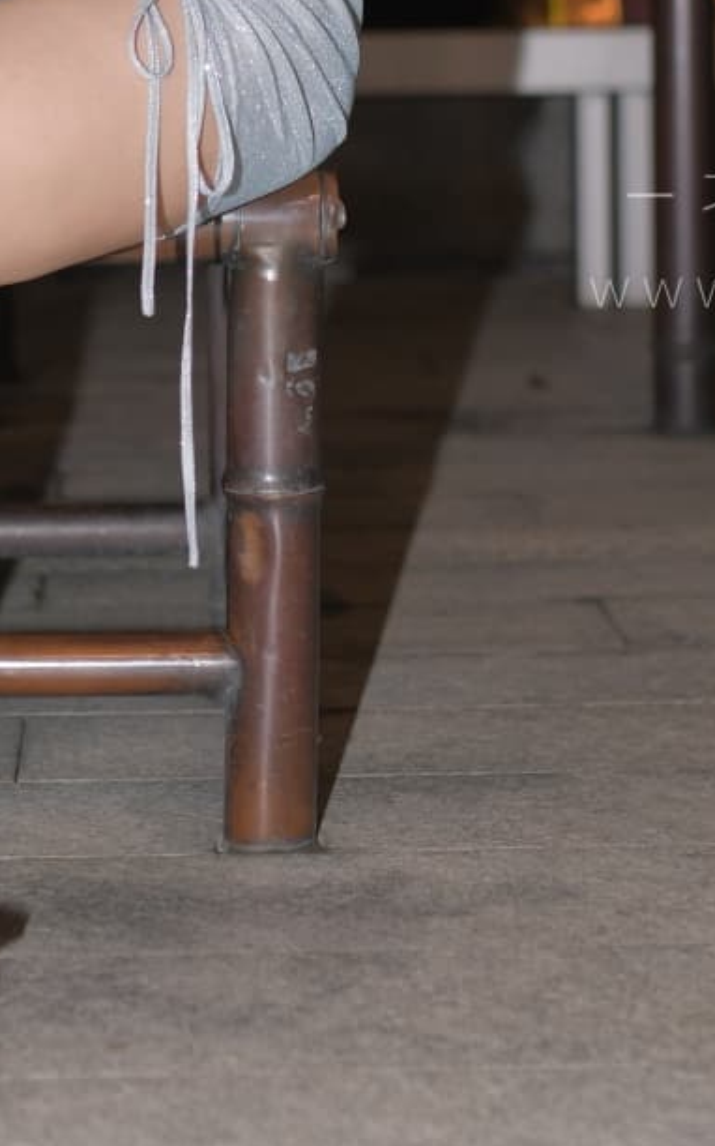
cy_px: 142
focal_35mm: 105
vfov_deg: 19.5
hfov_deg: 12.4
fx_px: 3277
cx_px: 178
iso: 200
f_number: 2
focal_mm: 35
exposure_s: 1/60
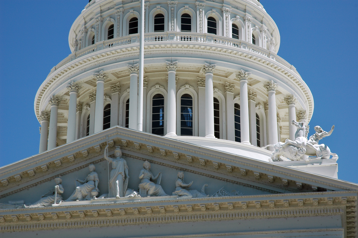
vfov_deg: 13.0
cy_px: 119
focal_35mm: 105
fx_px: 1043
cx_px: 179
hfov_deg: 19.5
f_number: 10
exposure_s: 1/400
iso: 250
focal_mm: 70
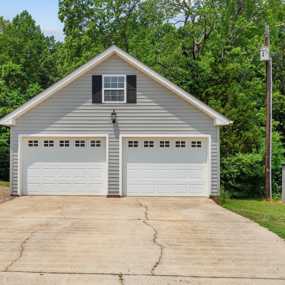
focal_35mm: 37
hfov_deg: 45.2
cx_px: 125
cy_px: 143
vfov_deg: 45.3
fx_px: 341
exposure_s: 1/800
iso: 125
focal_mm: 28.5
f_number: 5.6
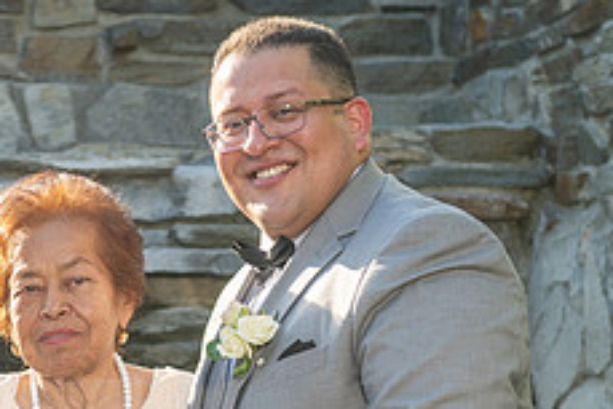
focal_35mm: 160
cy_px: 553
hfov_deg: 12.7
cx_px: 80
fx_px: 2726
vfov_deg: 8.5
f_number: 4
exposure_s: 1/250
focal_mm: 52
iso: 100
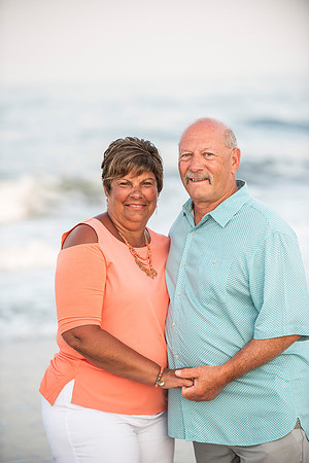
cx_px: 154
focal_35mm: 140
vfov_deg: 14.7
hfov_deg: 9.8
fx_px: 1802
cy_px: 232
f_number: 3.5
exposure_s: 1/1250
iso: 800
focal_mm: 140
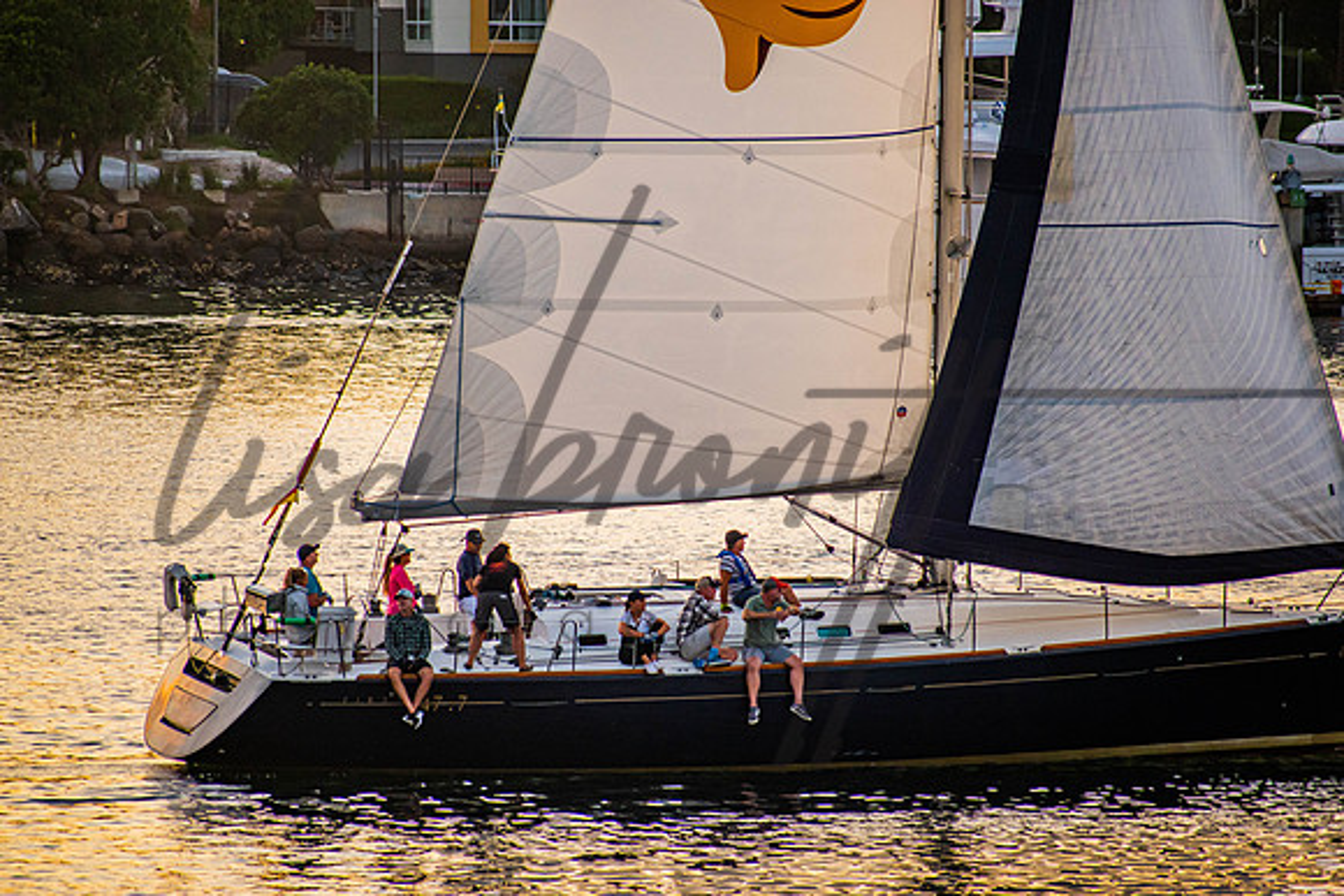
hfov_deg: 6.0
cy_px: 448
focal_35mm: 345
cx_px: 672
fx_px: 12882
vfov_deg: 4.0
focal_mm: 230
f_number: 6.3
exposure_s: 1/250
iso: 800
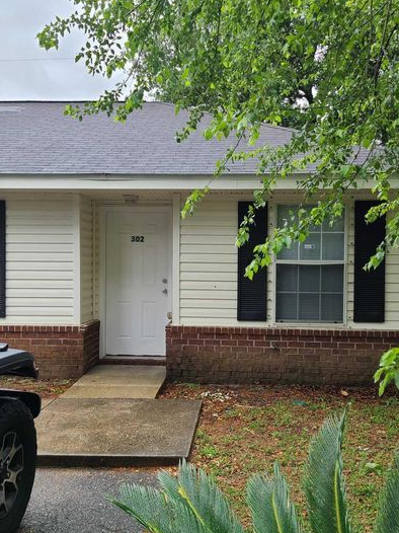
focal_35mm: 33
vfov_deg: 55.4
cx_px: 223
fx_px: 508
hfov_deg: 42.8
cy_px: 279
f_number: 1.8
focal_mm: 5.4
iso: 40
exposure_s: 1/252
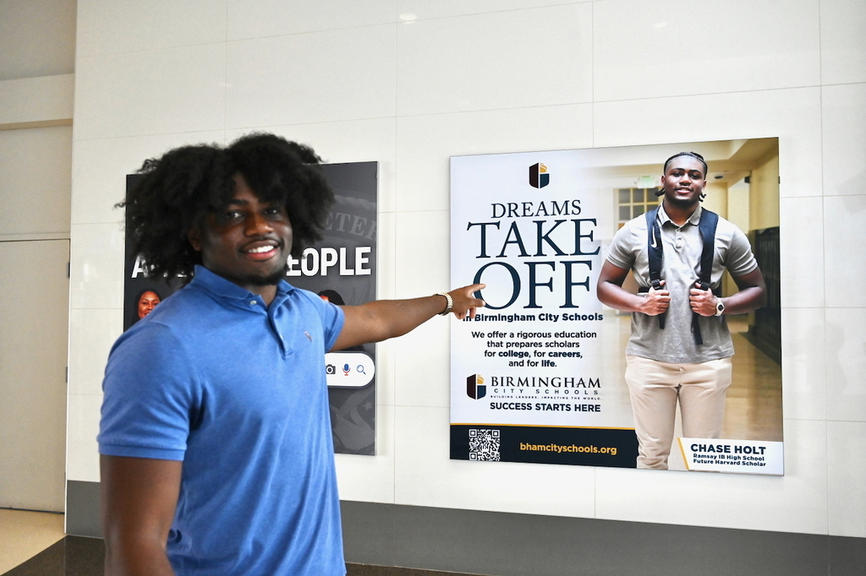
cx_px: 433
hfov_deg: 63.7
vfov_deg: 44.9
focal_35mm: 29
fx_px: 697
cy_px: 288
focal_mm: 29
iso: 3200
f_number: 5.6
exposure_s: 1/320
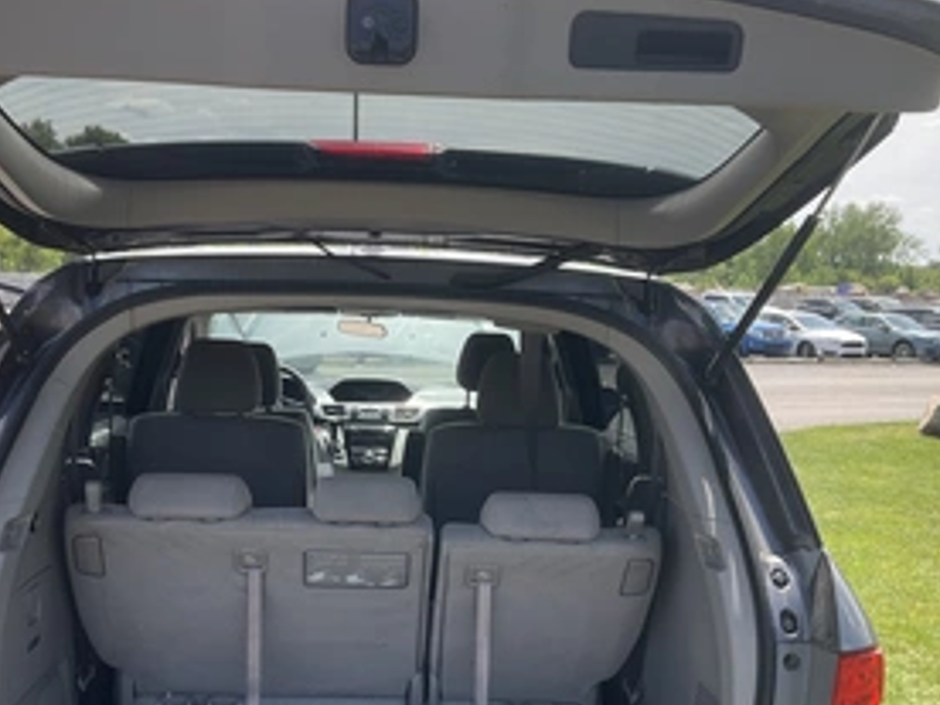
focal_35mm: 42
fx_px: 1141
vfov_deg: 34.3
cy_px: 412
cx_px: 402
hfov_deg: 44.7
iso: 25
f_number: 1.8
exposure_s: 1/556
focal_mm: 3
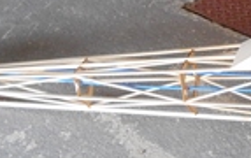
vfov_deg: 13.0
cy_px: -18
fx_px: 679
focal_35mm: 99
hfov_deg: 19.5
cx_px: 315
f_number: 3.4
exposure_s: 1/30
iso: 320
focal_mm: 4.7
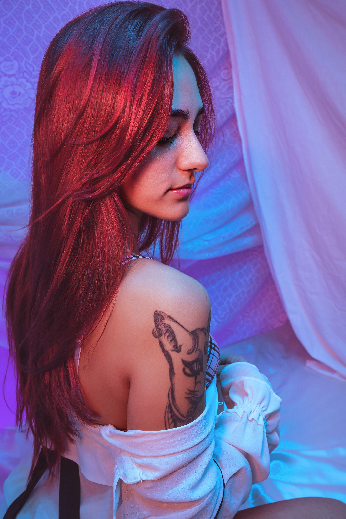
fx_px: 432
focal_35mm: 30
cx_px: 173
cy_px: 260
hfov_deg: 43.6
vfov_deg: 61.9
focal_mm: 20
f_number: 5.6
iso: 1000
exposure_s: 1/100
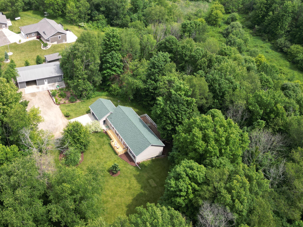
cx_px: 98
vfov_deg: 40.6
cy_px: 95
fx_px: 306
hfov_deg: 51.5
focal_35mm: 35
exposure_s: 1/1250
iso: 100
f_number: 1.7
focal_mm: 6.72
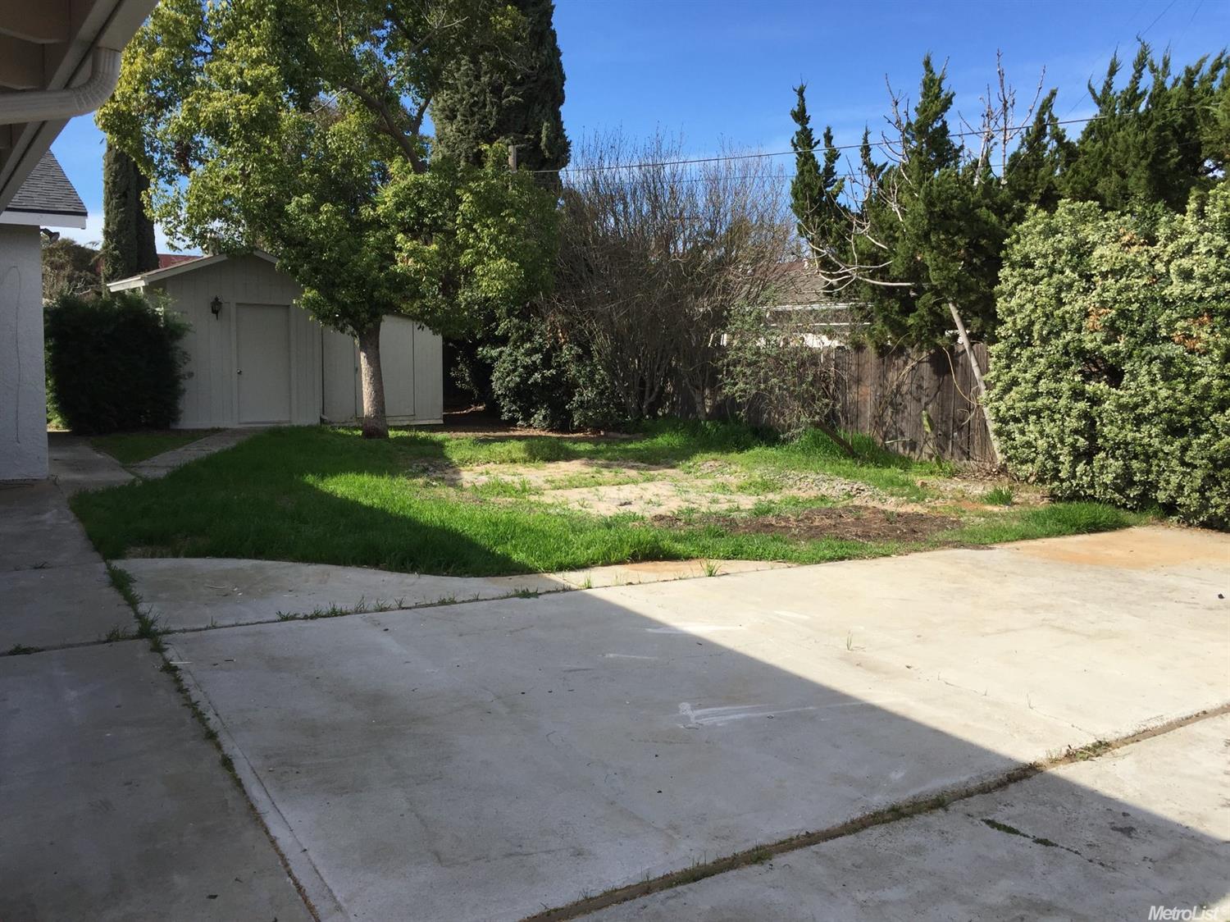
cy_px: 461
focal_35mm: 29
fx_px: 1030
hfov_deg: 61.7
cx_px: 615
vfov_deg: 48.2
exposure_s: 1/1582
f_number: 2.2
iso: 32
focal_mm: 4.15
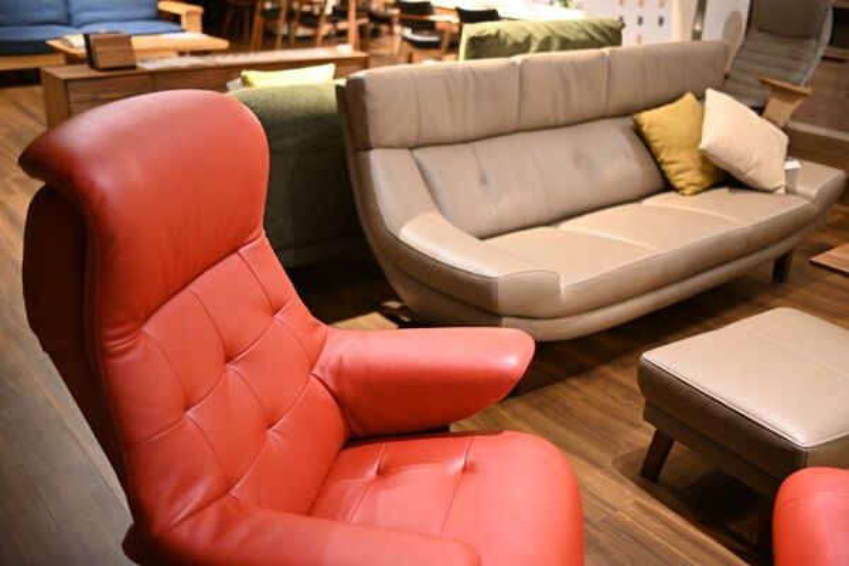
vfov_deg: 38.4
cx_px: 424
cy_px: 283
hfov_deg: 55.1
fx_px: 814
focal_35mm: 34
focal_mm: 23
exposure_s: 1/80
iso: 3200
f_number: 1.2
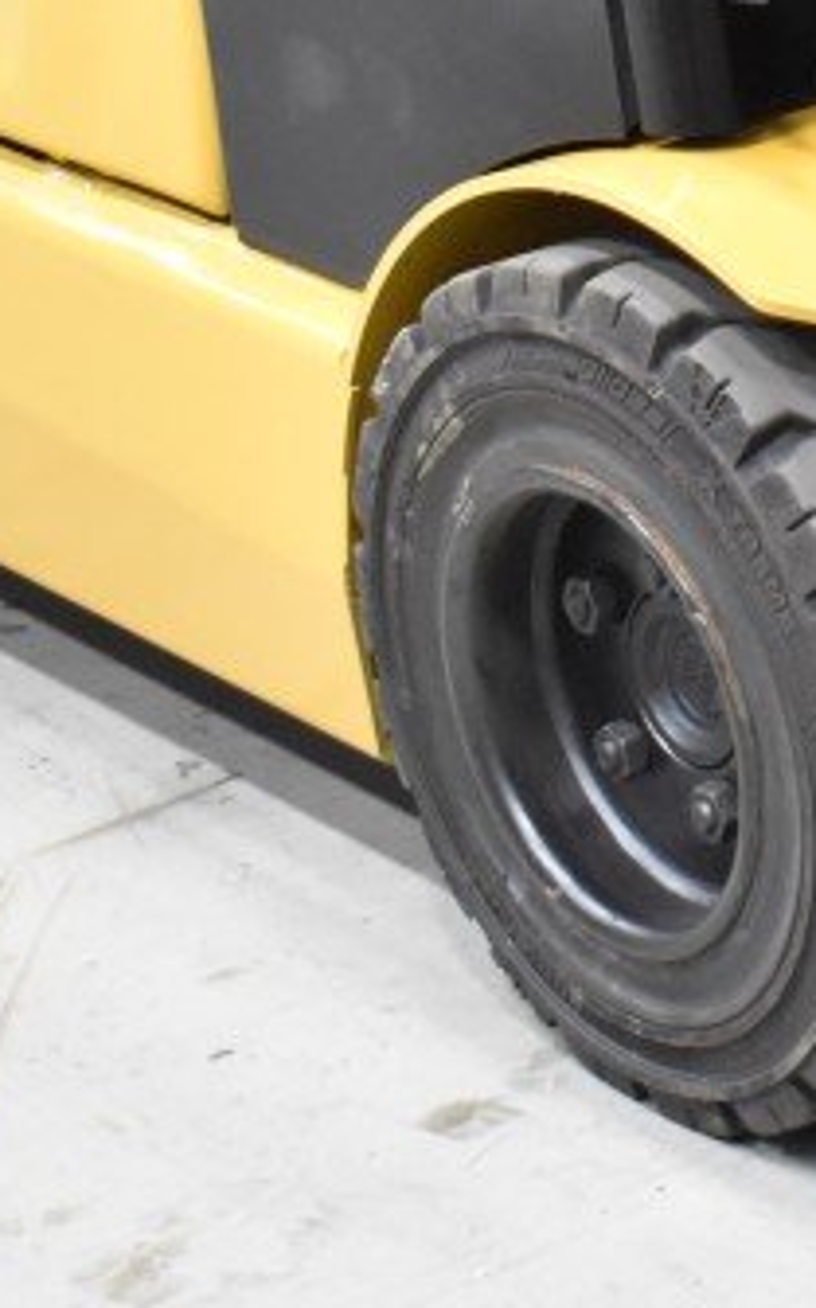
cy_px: 277
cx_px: 1675
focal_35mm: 159
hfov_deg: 7.9
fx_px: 5659
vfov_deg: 13.1
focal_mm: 29
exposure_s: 1/25
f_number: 4.5
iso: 1600
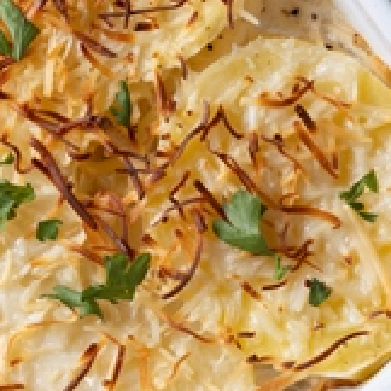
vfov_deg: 6.2
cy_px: 227
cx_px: 323
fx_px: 3629
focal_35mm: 284
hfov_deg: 6.2
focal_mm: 60
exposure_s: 1/200
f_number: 8
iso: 100
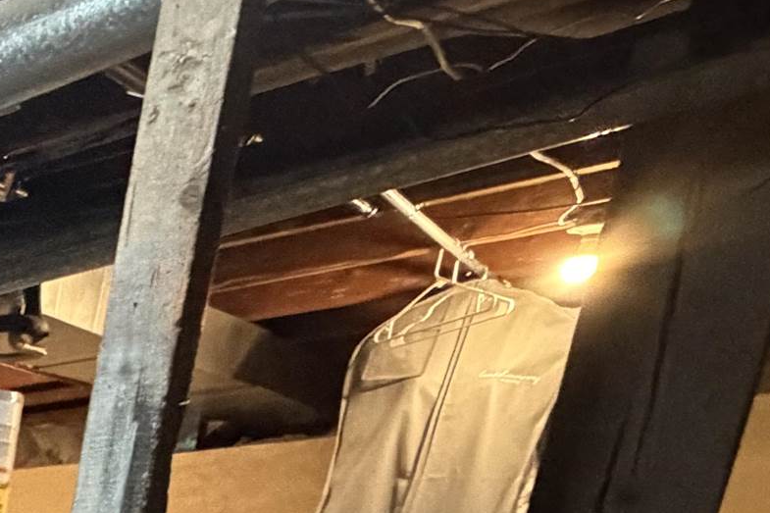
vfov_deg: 17.7
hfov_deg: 21.1
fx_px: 1219
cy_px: 995
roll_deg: +0.4
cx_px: -659
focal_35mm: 57
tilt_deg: -15.6
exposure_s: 1/40
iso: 1000
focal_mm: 2.22
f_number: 2.2
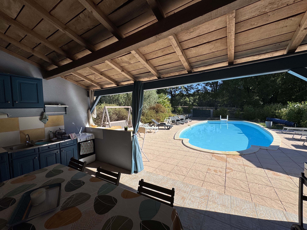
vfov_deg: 85.7
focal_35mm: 14
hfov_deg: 102.1
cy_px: 115
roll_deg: +2.1
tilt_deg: -2.6
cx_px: 154
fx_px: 124
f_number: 2.2
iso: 50
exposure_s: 1/1832
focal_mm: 2.22
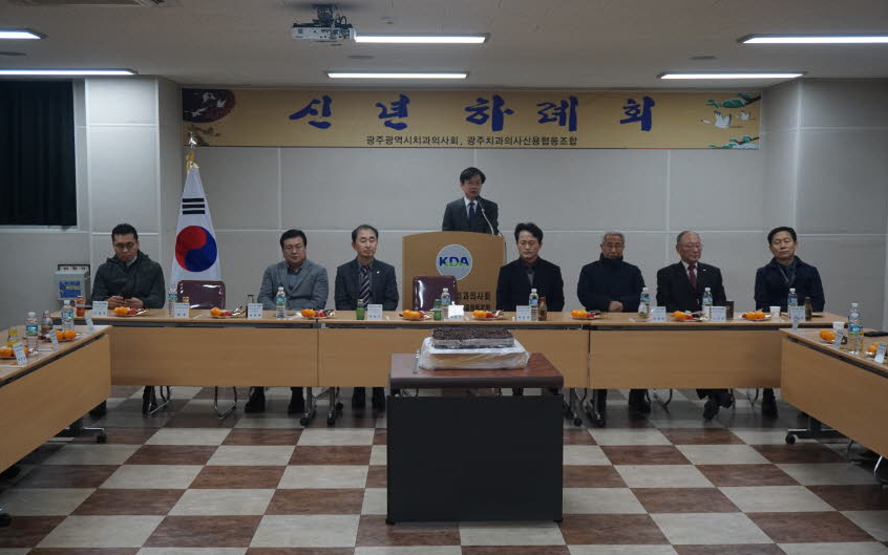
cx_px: 445
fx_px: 1041
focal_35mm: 43
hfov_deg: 46.2
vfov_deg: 29.9
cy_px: 288
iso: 1000
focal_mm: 28
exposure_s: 1/160
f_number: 4.5
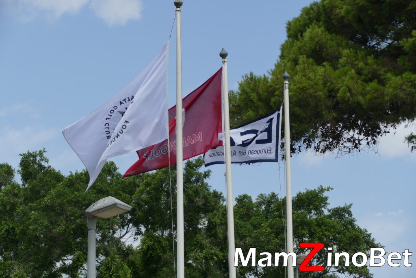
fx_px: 1560
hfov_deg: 15.2
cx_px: 208
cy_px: 139
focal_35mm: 135
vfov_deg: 10.2
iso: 125
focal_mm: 49.07
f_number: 3.9
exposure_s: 1/1600
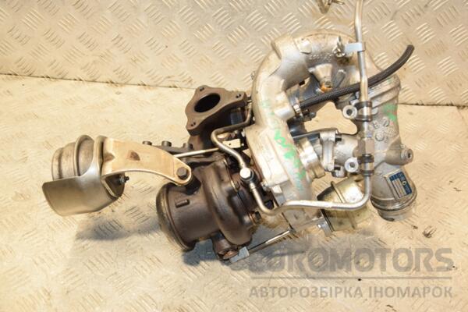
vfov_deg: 34.2
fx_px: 507
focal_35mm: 39
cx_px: 234
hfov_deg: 49.6
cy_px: 156
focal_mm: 26
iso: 800
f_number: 5
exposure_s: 1/160
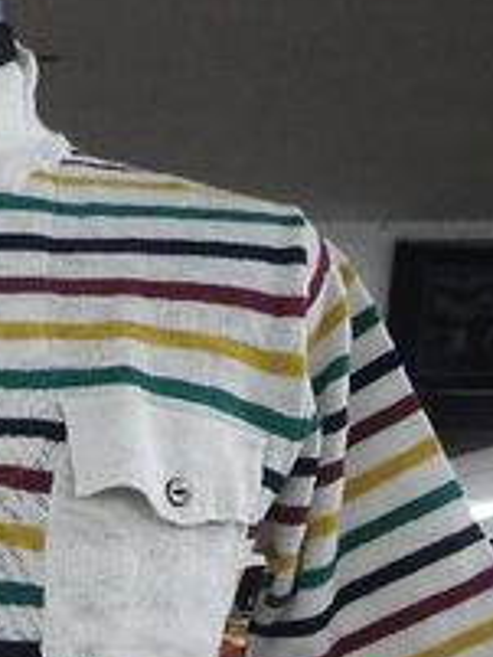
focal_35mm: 65
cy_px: 685
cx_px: -56
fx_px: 1233
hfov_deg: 21.4
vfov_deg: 27.7
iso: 320
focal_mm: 5
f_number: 3.5
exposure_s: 1/50
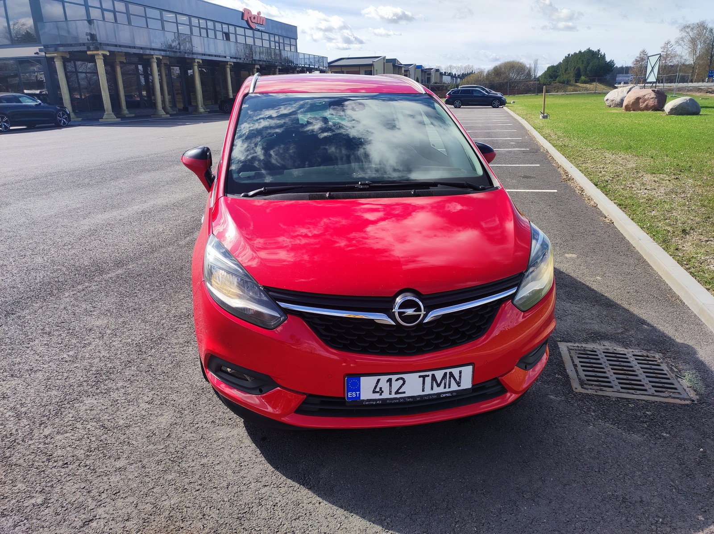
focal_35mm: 17
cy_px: 267
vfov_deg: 74.6
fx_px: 350
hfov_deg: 91.1
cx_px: 357
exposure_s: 1/669
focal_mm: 4.74
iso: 50
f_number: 1.79
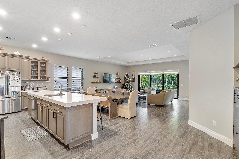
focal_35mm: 17
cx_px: 116
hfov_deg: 93.3
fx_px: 113
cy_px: 83
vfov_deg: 70.4
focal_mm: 10
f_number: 11
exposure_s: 1/1.67
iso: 160
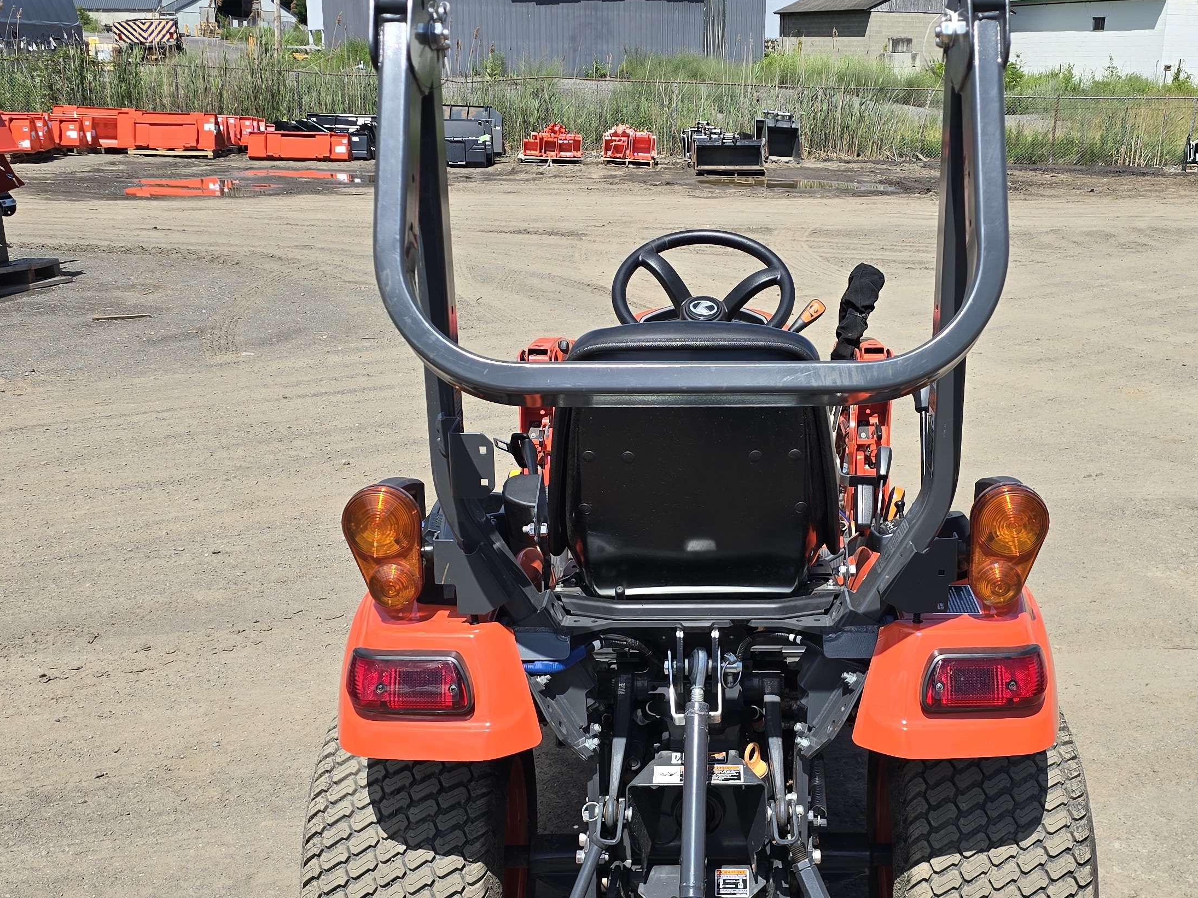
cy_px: 503
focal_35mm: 42
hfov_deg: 44.7
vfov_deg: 34.3
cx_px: 689
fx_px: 1454
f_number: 1.7
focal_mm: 6.3
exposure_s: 1/934
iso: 12
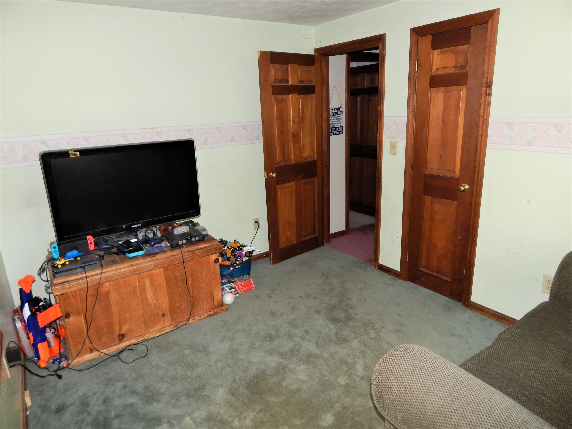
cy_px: 214
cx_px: 286
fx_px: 380
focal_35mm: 23
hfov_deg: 73.9
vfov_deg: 58.9
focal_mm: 4
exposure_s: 1/30
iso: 200
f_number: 3
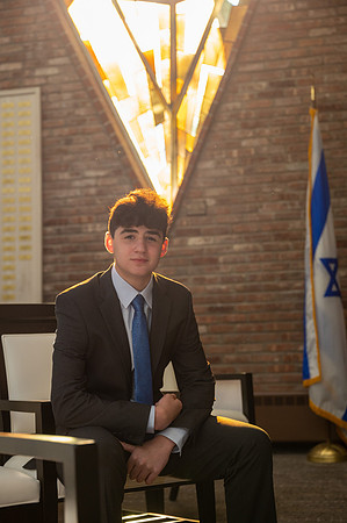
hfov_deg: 24.6
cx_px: 174
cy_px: 262
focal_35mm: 55
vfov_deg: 36.3
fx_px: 797
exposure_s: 1/250
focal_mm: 55
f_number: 3.5
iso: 1000
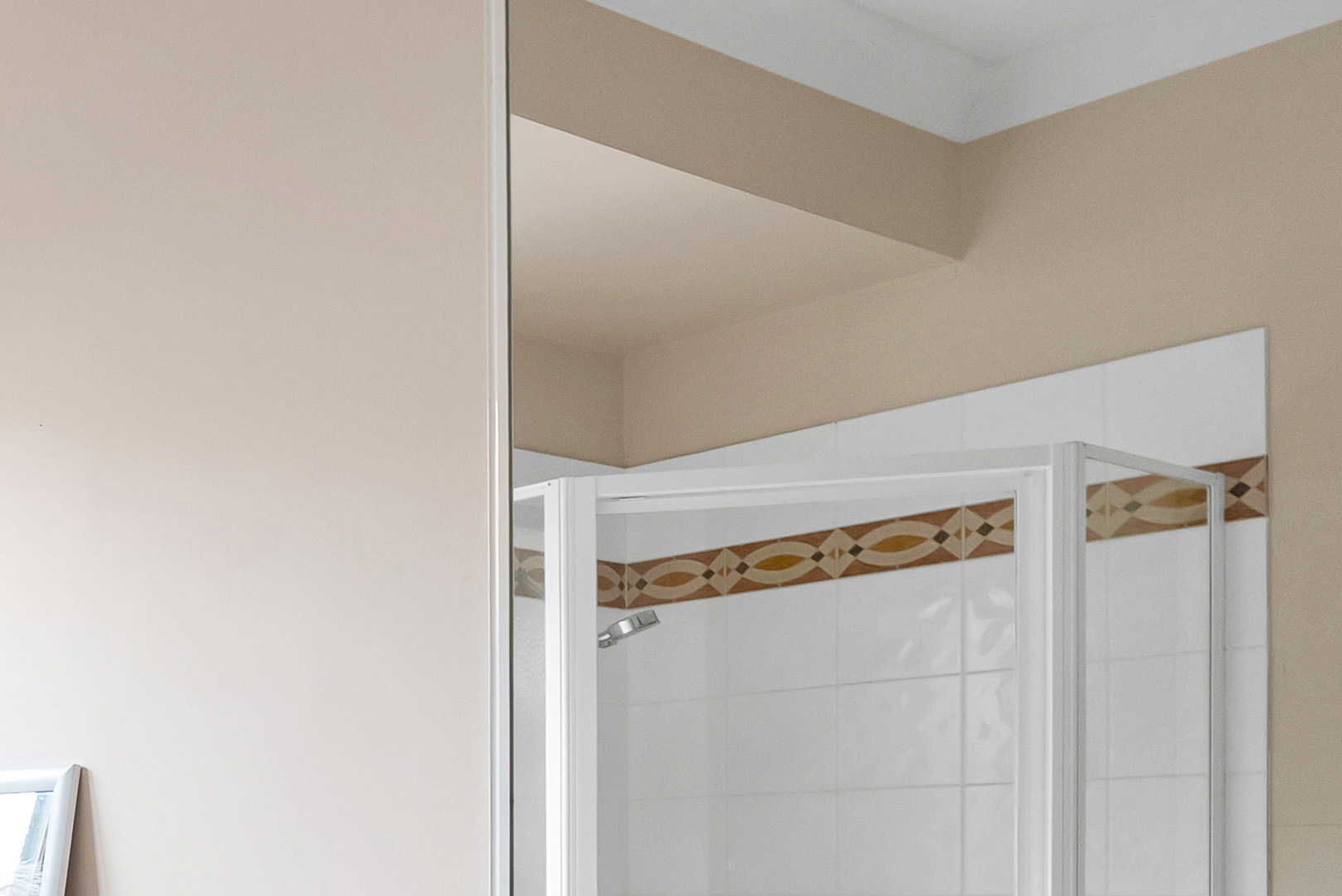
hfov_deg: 34.4
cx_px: -360
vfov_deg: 29.9
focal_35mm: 42
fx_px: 1567
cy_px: 884
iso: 640
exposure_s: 1/40
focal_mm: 16
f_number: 7.1
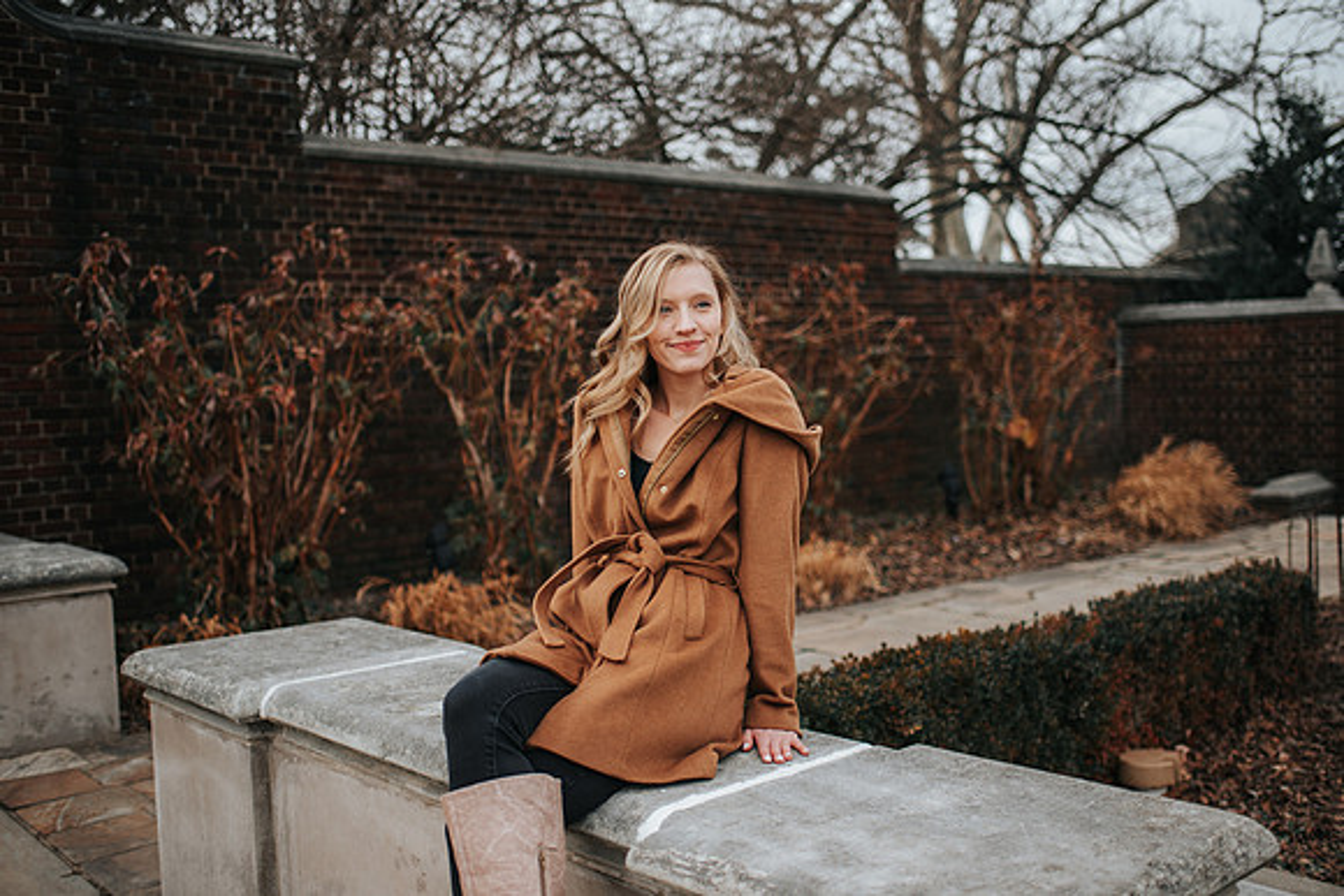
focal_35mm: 38
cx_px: 709
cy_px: 434
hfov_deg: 50.9
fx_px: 1412
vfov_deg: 35.2
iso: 180
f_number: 1.8
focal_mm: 35
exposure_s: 1/800
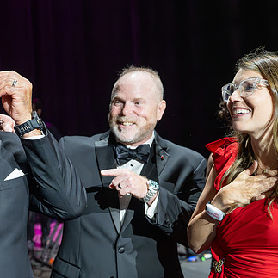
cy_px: 153
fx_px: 663
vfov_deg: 23.7
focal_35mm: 73
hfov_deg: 22.5
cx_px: -21
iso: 5000
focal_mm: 36
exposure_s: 1/500
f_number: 4
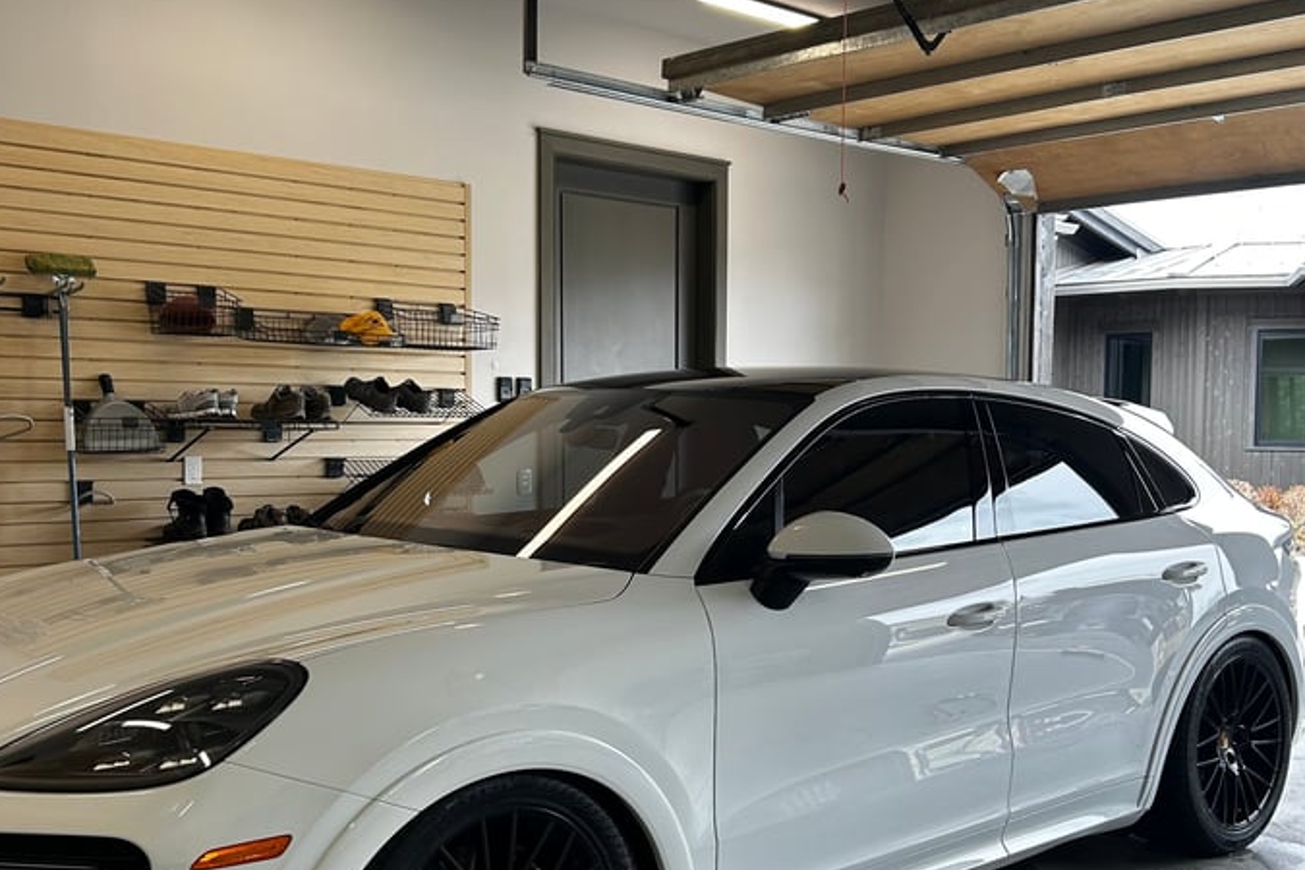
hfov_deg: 47.3
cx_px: 717
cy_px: 496
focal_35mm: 41
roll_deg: -1.2
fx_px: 1486
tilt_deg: -3.1
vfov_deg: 32.6
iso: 32
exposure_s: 1/132
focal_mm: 5.7
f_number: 1.5
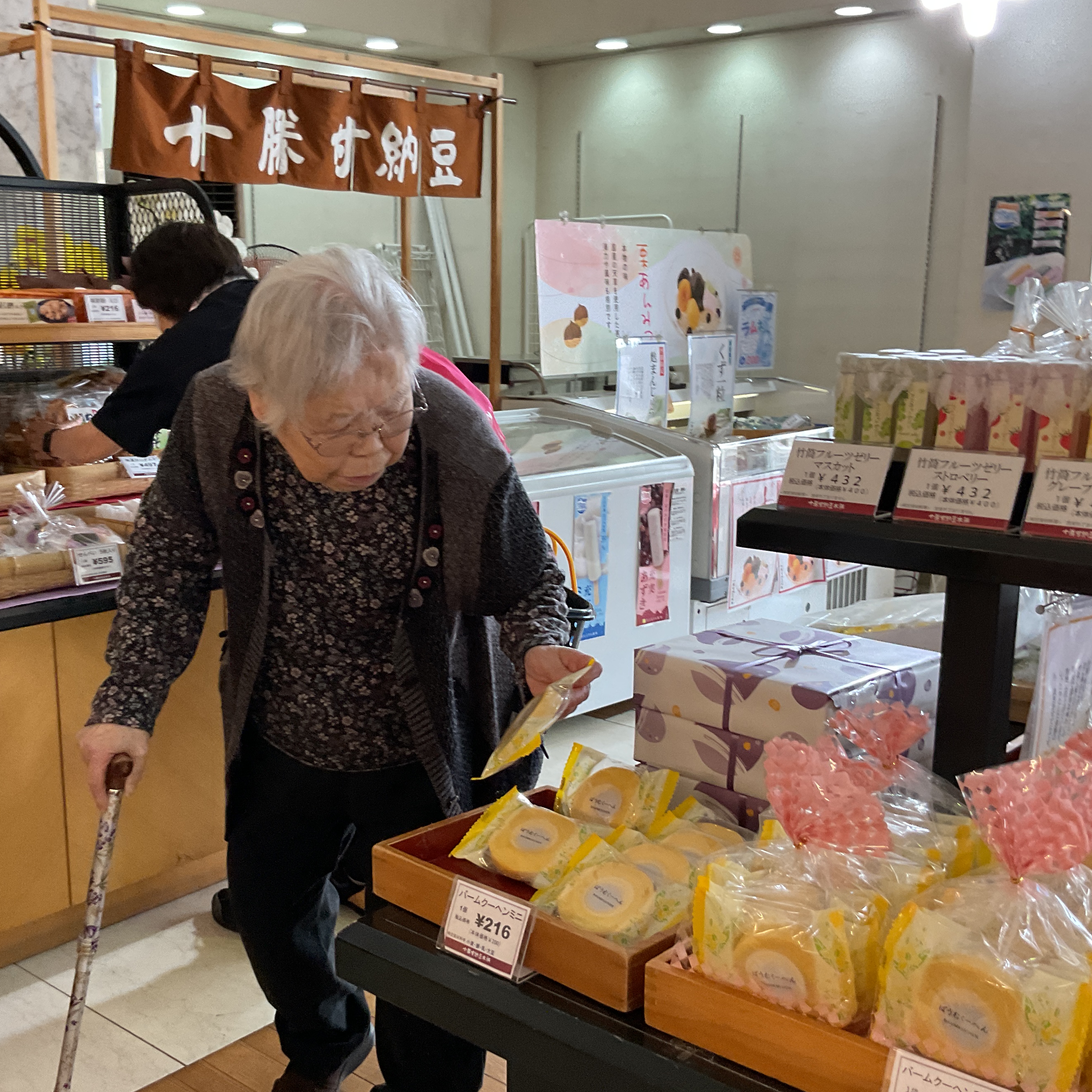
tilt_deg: -11.2
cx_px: 469
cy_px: 592
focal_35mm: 39
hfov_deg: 42.7
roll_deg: +1.7
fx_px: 1392
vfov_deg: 42.8
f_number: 1.8
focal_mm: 3
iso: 100
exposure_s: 1/50
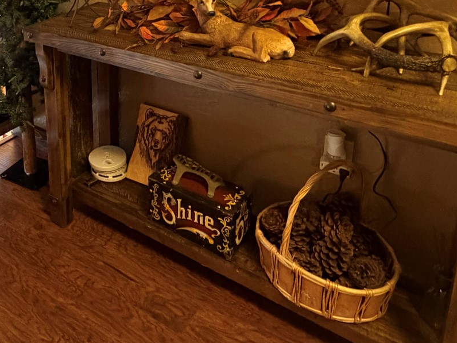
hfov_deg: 47.6
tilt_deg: -14.7
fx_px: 475
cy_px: 10
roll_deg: +2.9
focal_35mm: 36
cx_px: 72
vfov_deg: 36.2
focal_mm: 2.22
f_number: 2.2
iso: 640
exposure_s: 1/60
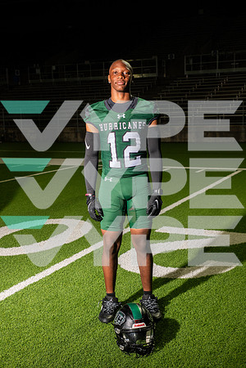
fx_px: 492
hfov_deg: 28.1
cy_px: 184
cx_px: 123
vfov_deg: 41.1
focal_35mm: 48
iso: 1000
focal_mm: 48
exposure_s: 1/400
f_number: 7.1
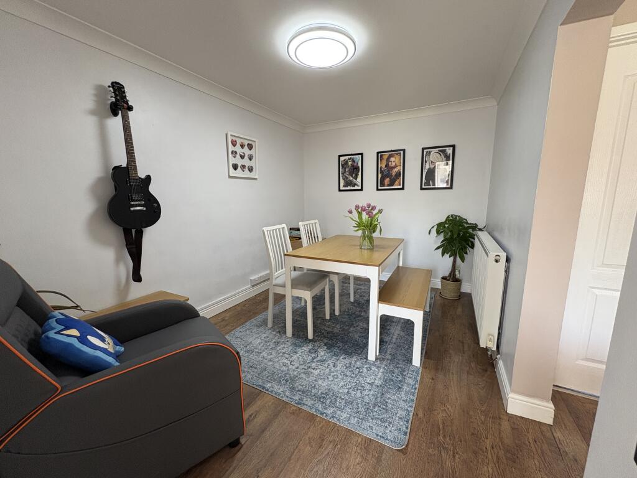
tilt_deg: -9.2
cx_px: 318
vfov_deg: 85.7
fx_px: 258
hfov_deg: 102.1
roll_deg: +0.9
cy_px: 239
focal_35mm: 14
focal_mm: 2.22
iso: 200
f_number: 2.2
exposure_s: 1/99
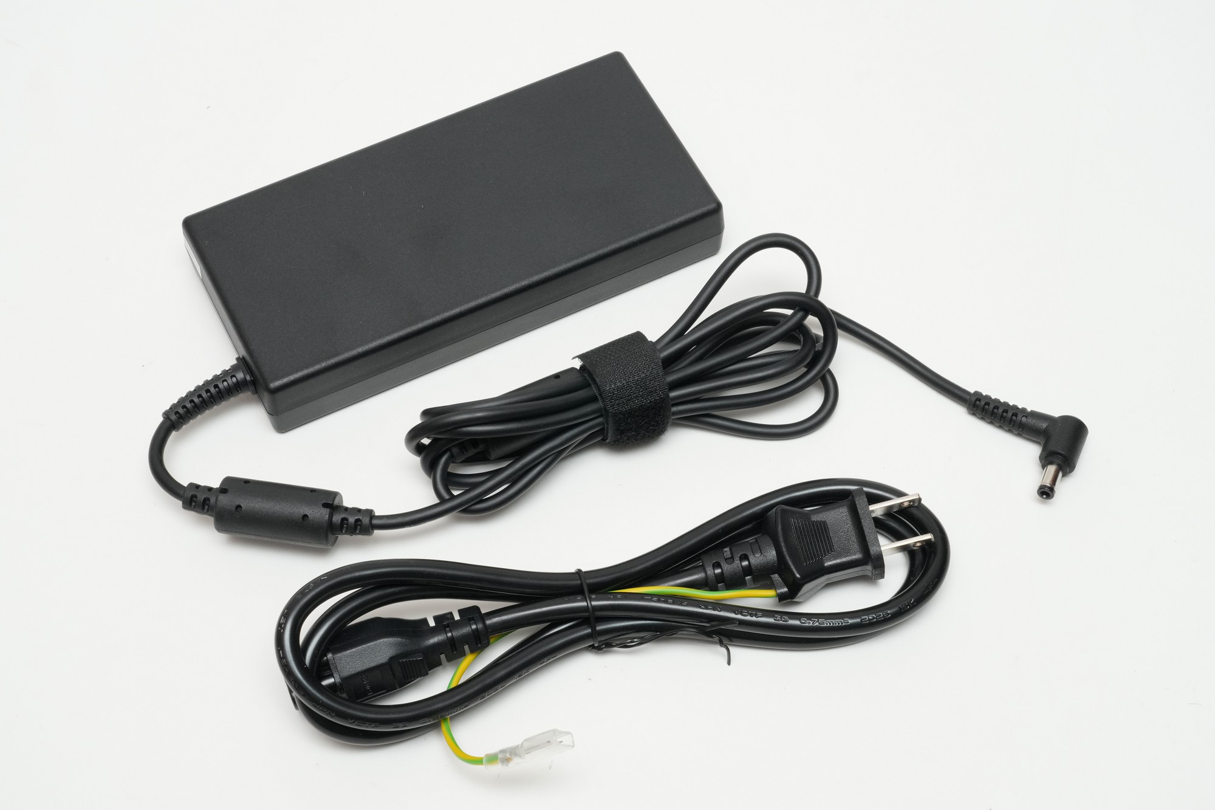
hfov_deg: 30.1
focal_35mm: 67
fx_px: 2261
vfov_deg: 20.3
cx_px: 608
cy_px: 405
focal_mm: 67
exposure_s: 1/60
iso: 1600
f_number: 22
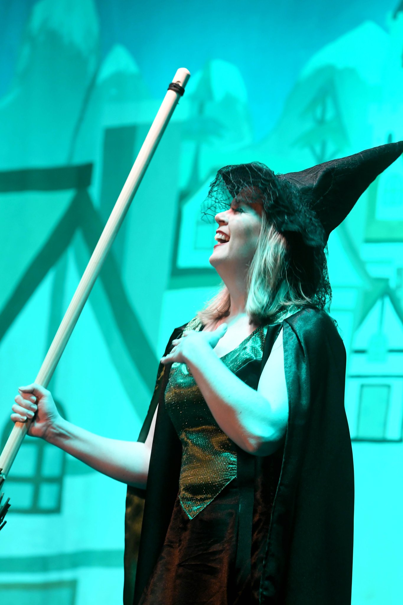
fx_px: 3401
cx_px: 202
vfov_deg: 10.2
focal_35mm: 202
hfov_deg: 6.8
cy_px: 302
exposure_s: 1/80
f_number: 2.8
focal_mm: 135
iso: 2000
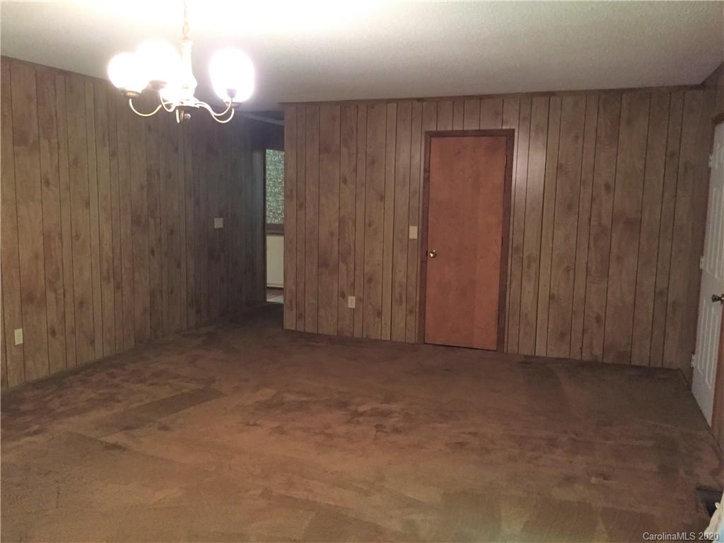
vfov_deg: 48.2
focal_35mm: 29
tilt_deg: -10.2
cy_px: 272
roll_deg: -2.2
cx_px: 362
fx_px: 607
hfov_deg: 61.7
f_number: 2.2
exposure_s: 1/15
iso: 250
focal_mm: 4.15
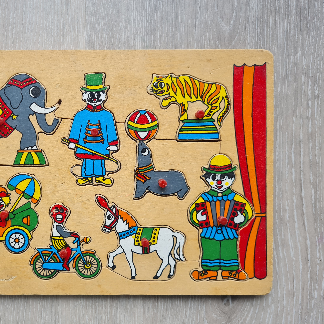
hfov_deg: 51.5
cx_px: 106
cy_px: 163
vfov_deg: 52.5
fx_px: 328
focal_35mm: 31
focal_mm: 5.4
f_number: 1.8
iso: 50
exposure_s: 1/148
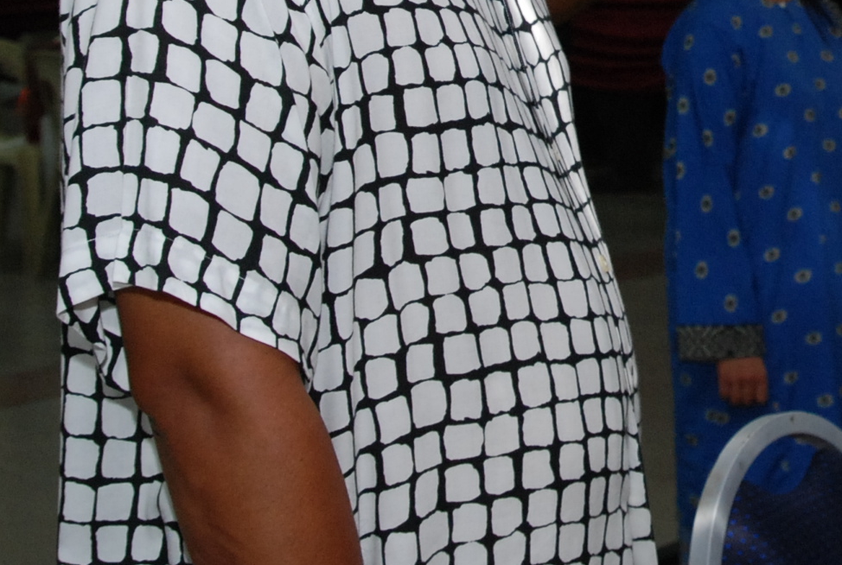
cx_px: 850
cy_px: -104
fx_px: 2508
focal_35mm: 107
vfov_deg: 12.6
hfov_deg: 18.5
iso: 500
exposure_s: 1/60
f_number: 5
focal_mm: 24
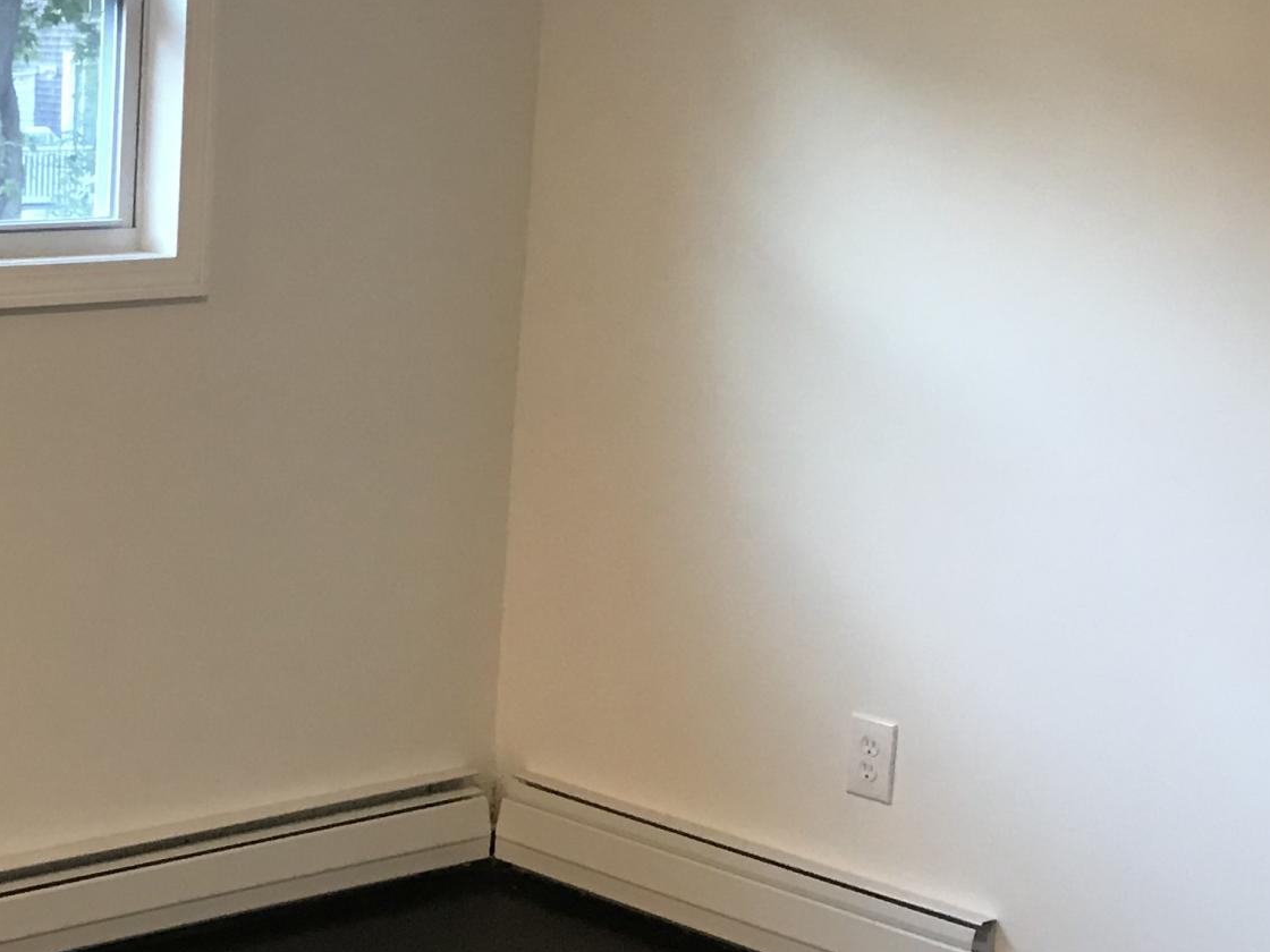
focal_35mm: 75
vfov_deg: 19.6
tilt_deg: -11.2
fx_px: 2752
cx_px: -25
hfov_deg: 24.7
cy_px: 615
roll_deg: -1.5
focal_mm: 3.99
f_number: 1.8
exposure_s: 1/15
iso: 40
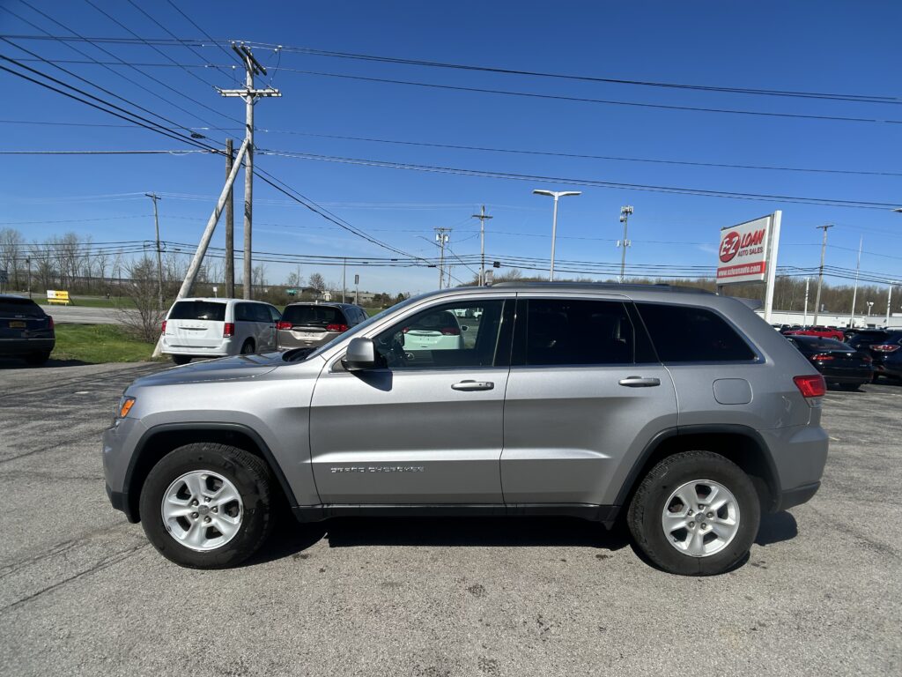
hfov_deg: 67.3
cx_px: 451
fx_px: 677
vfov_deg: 53.1
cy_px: 338
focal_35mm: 26
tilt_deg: -5.2
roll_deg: -2.7
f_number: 1.5
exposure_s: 1/5076
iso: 50
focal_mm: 5.7
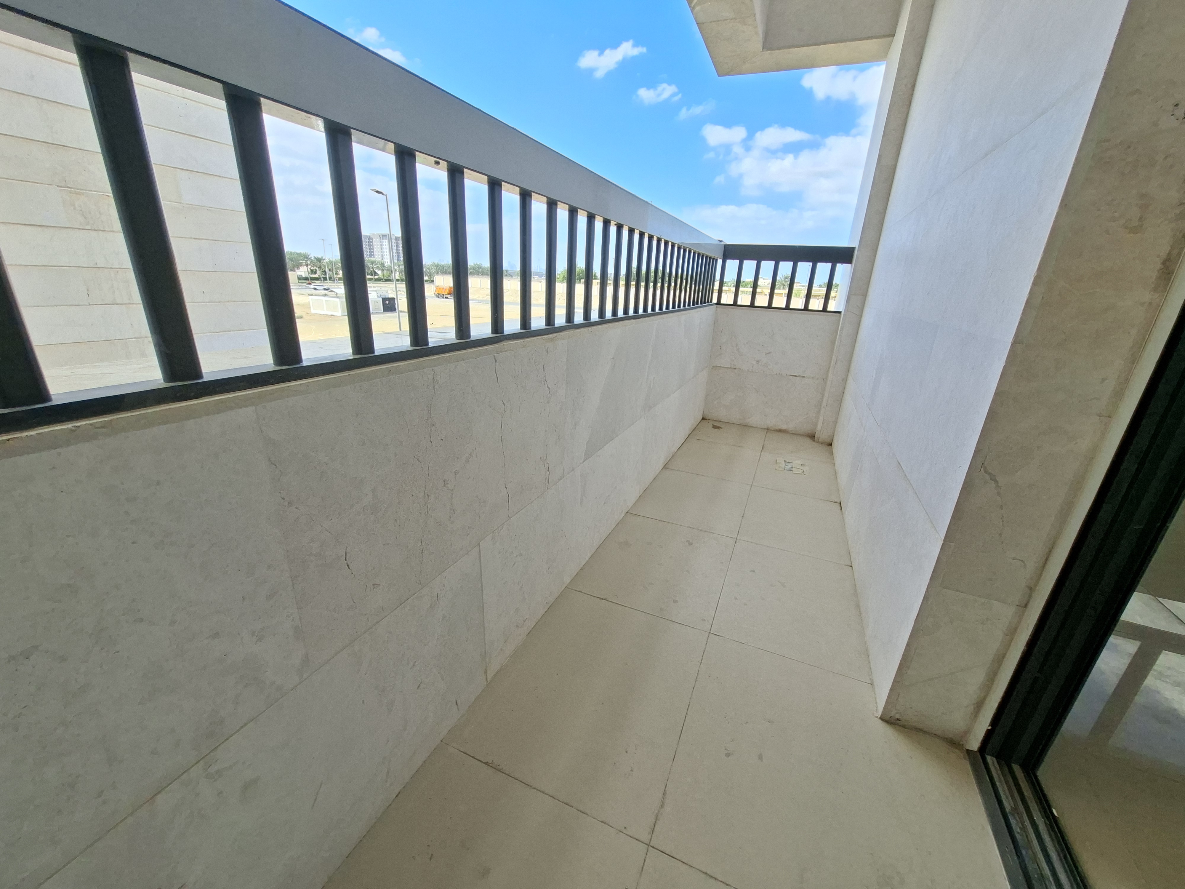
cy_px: 444
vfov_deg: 89.9
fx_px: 445
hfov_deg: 106.2
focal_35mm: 13
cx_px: 592
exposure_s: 1/354
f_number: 2.2
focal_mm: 1.74
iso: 40
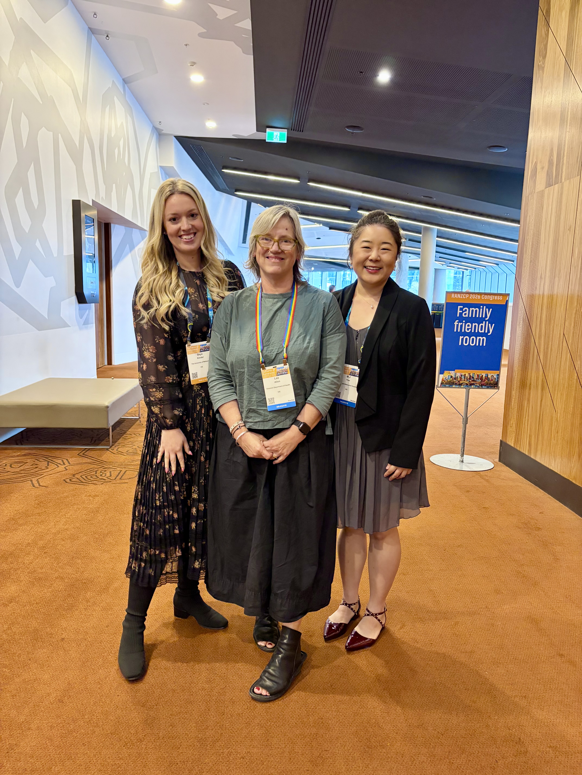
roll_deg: -1.6
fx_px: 583
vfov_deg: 67.3
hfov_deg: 53.1
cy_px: 388
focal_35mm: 26
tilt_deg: -8.0
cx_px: 291
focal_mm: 5.96
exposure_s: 1/50
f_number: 1.6
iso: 400
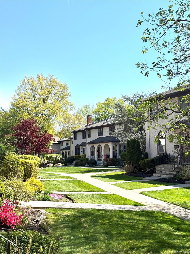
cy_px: 127
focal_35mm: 48
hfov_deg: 30.3
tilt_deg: +4.6
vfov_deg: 39.7
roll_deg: +0.1
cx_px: 95
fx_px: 351
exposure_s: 1/5208
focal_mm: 6.76
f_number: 1.78
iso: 64
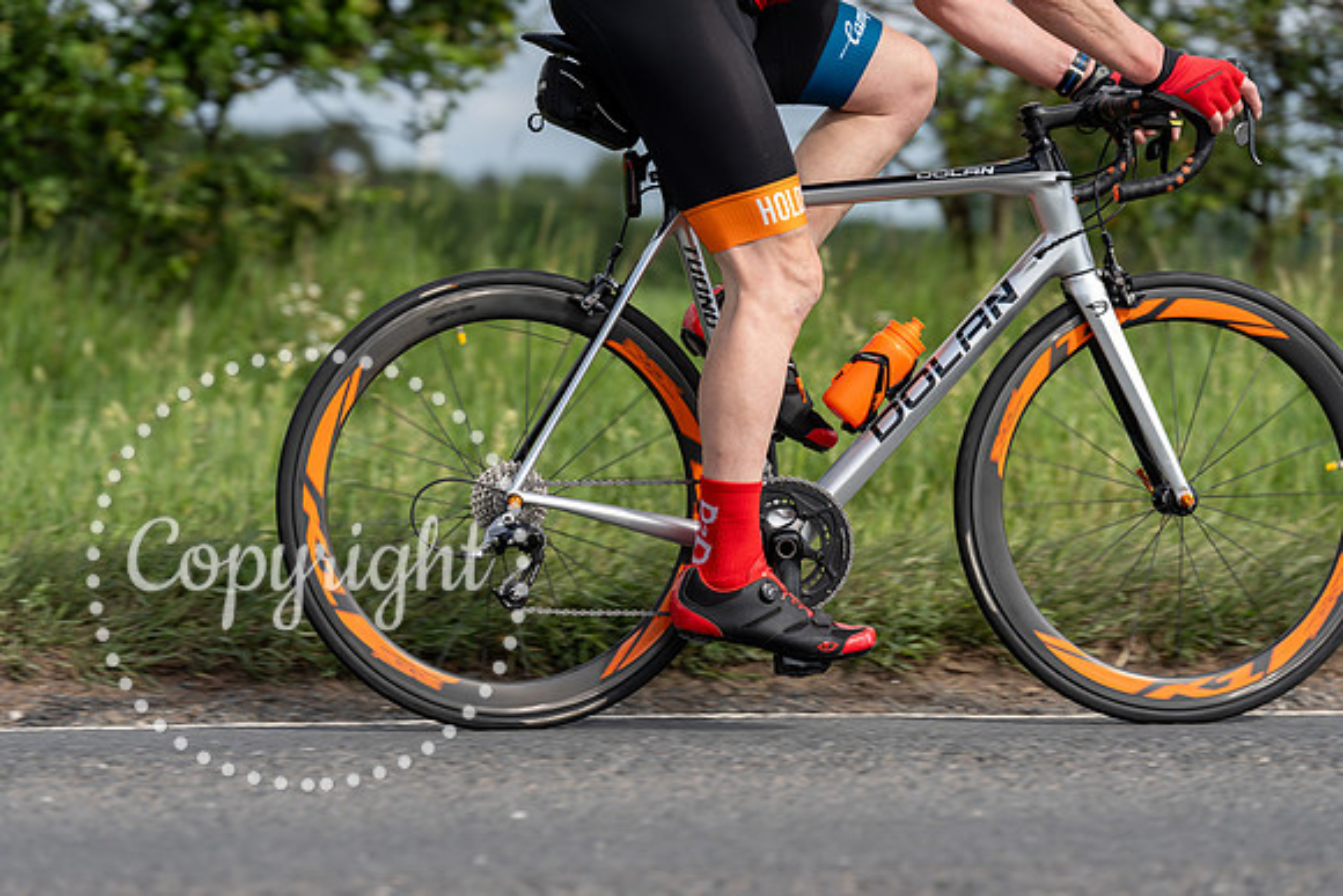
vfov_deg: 10.8
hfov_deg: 16.2
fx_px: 4726
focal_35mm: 127
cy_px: 448
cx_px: 672
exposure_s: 1/1000
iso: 125
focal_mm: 124
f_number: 3.5
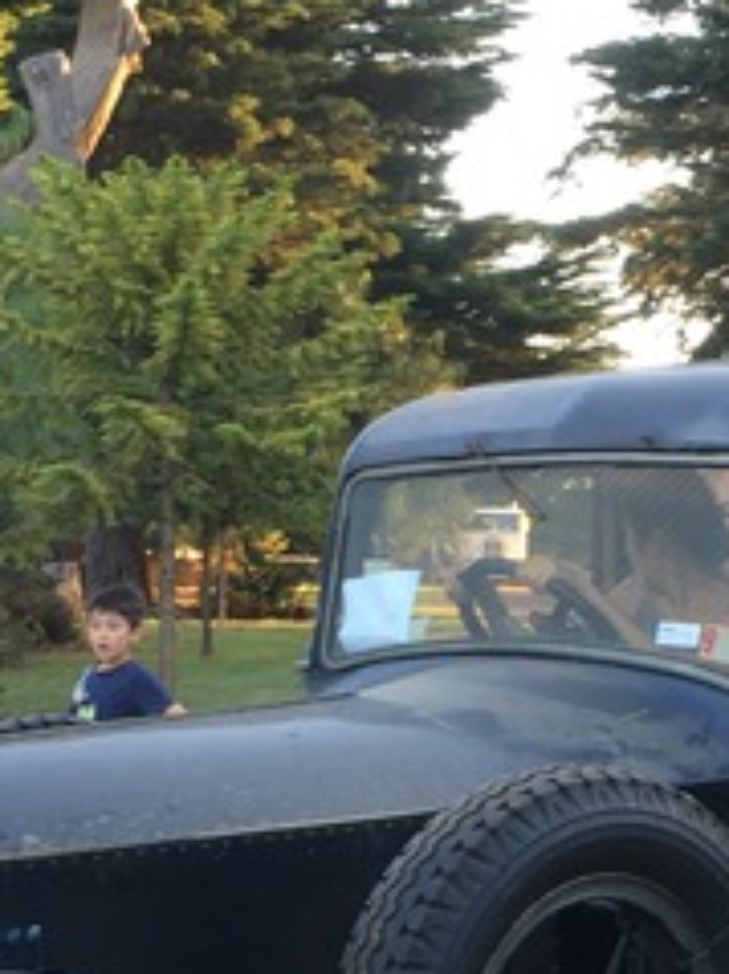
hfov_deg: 15.2
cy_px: 909
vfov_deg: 19.8
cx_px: 354
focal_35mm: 97
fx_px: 2726
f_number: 2.2
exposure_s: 1/50
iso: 25
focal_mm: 4.15
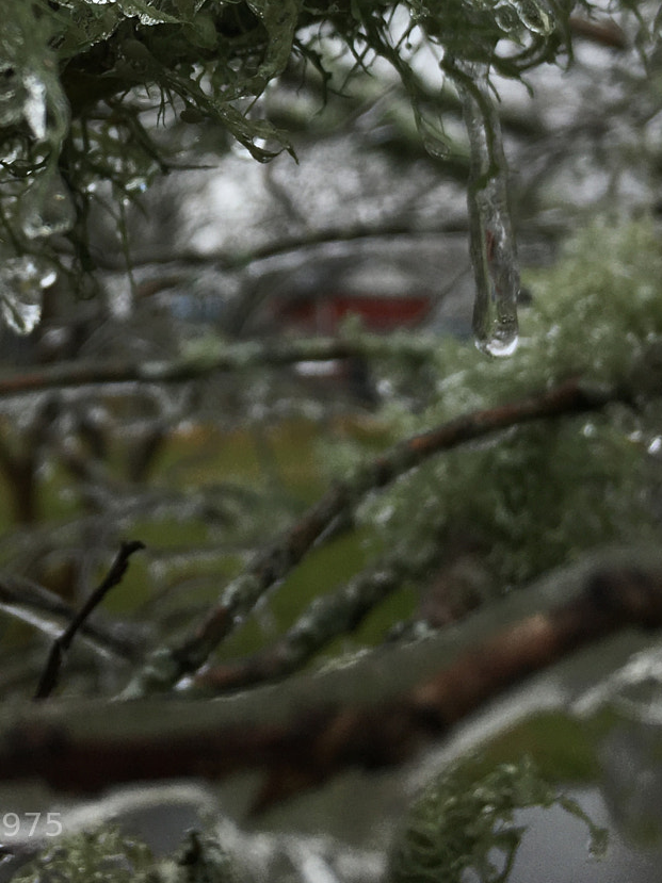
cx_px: 145
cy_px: 56
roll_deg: +0.3
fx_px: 1429
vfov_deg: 32.3
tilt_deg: +9.0
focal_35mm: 56
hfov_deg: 25.7
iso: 25
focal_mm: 4.15
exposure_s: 1/509
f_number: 2.2
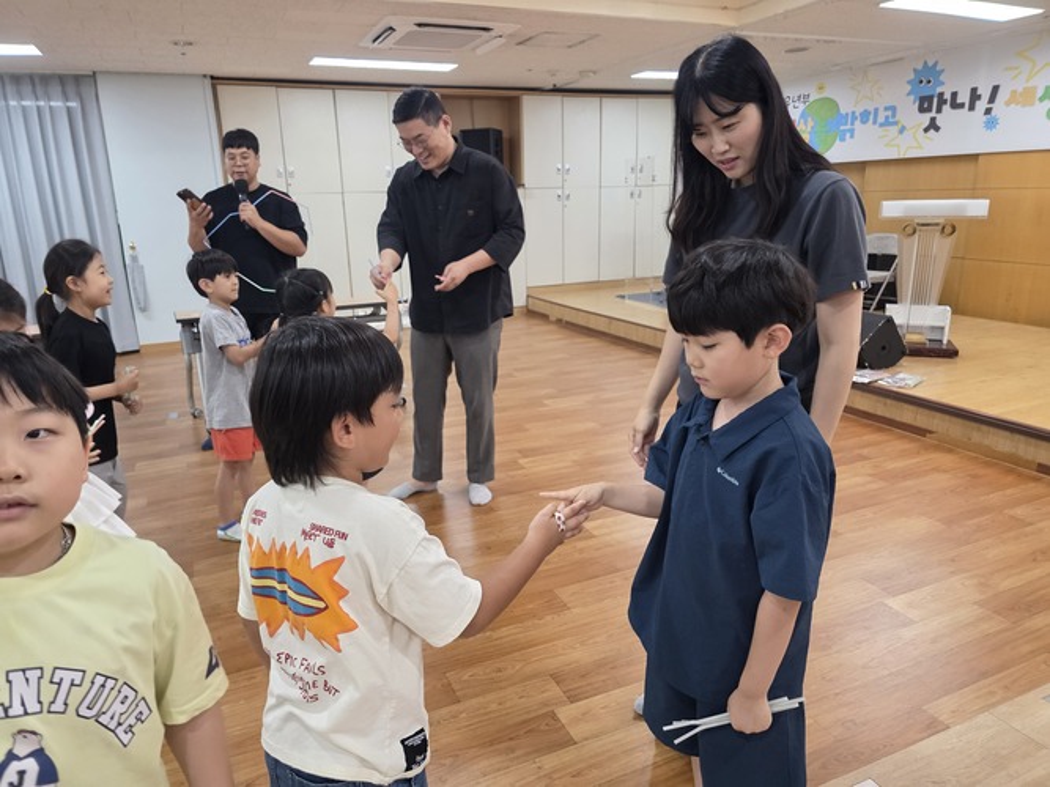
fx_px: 698
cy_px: 394
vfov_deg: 58.9
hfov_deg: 73.9
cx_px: 525
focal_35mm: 23
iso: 400
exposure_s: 1/120
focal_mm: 6.3
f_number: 1.7
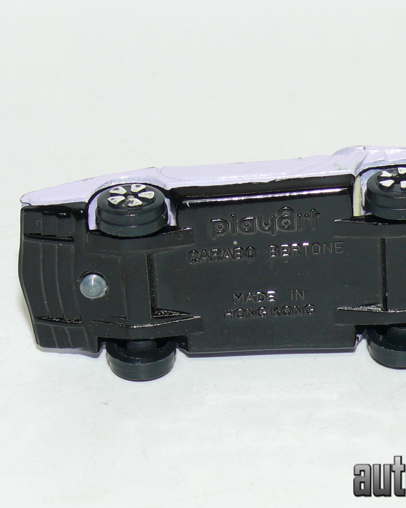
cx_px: 251
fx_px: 2163
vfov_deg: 13.4
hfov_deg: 10.7
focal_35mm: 144
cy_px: 253
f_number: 4
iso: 100
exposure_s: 1/30
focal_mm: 14
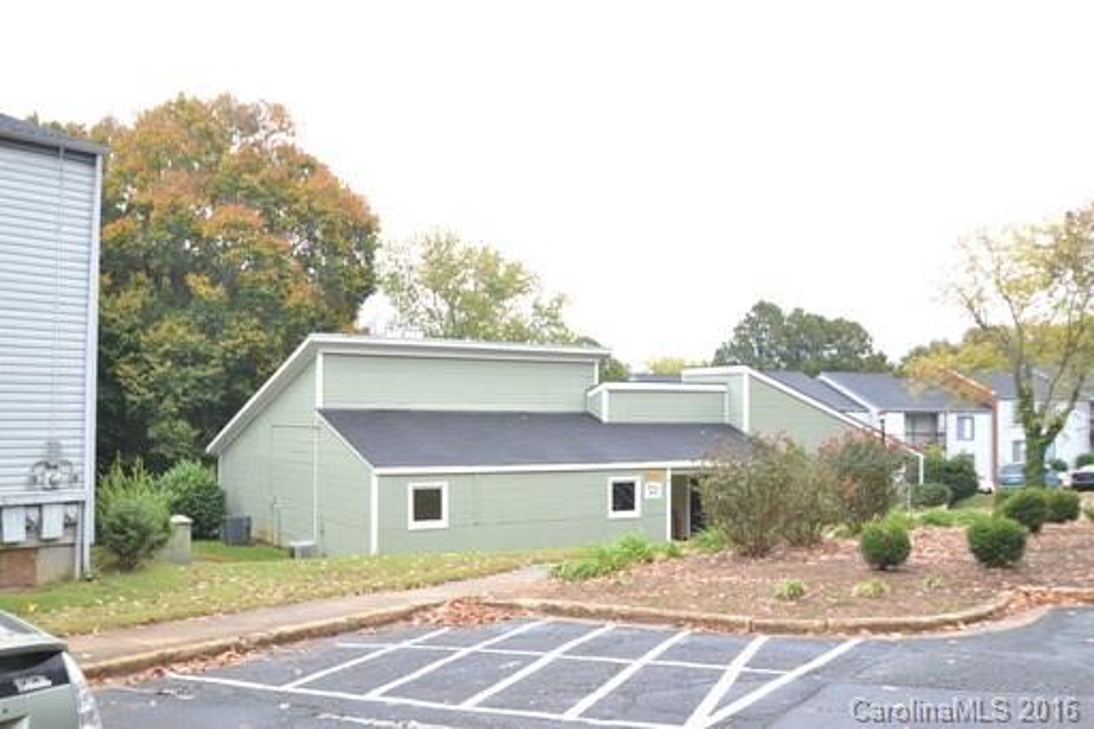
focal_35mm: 36
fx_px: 1094
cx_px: 547
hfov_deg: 53.1
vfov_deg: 36.8
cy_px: 364
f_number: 4.5
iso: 400
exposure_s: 1/160
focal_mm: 24
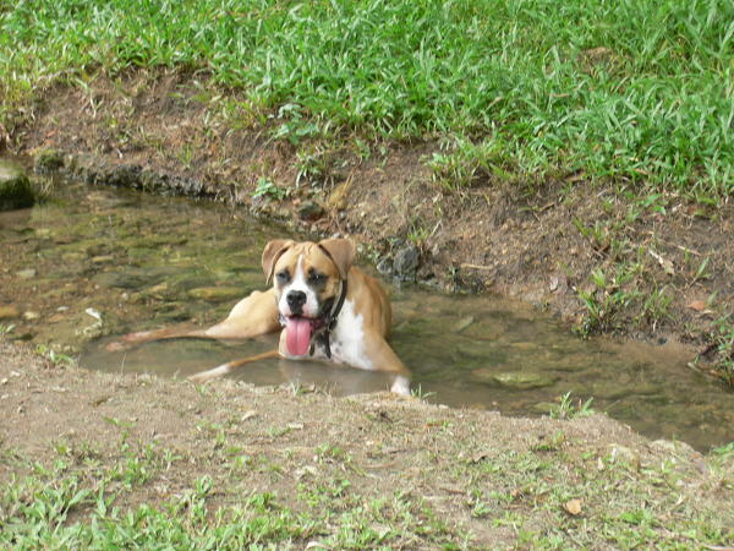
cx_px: 367
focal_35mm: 105
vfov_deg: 14.1
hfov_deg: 18.7
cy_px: 276
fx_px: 2226
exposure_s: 1/50
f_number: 5
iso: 100
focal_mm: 17.4
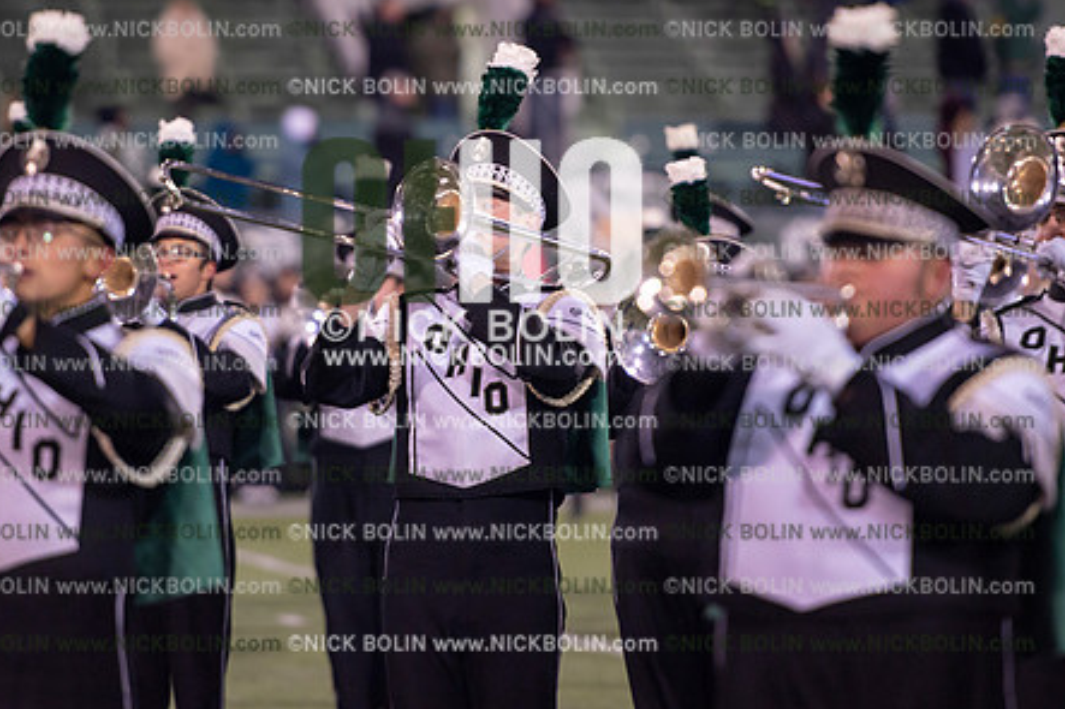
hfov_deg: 7.9
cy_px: 254
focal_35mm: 262
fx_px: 7748
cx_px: 471
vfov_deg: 5.2
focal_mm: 200
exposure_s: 1/1250
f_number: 2.8
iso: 2500
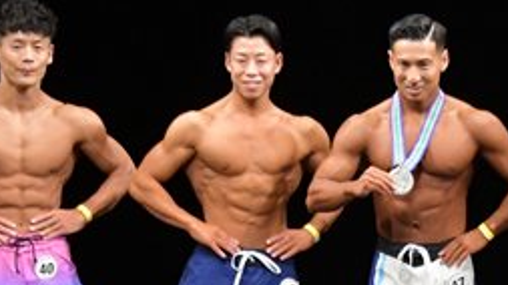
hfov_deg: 4.5
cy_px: 434
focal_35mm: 482
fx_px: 6489
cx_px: 571
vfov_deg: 2.5
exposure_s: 1/400
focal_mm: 100
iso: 3200
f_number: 5.6
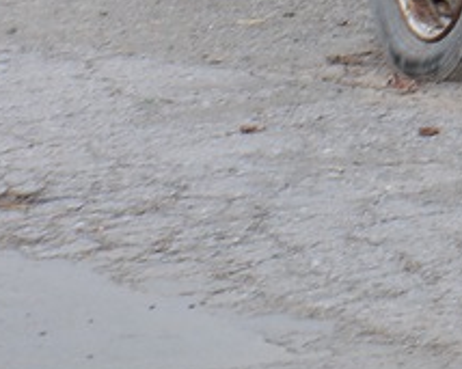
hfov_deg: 3.1
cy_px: -593
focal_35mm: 611
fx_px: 8351
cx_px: 1487
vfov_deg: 2.5
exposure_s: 1/160
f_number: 6.3
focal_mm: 62
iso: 200
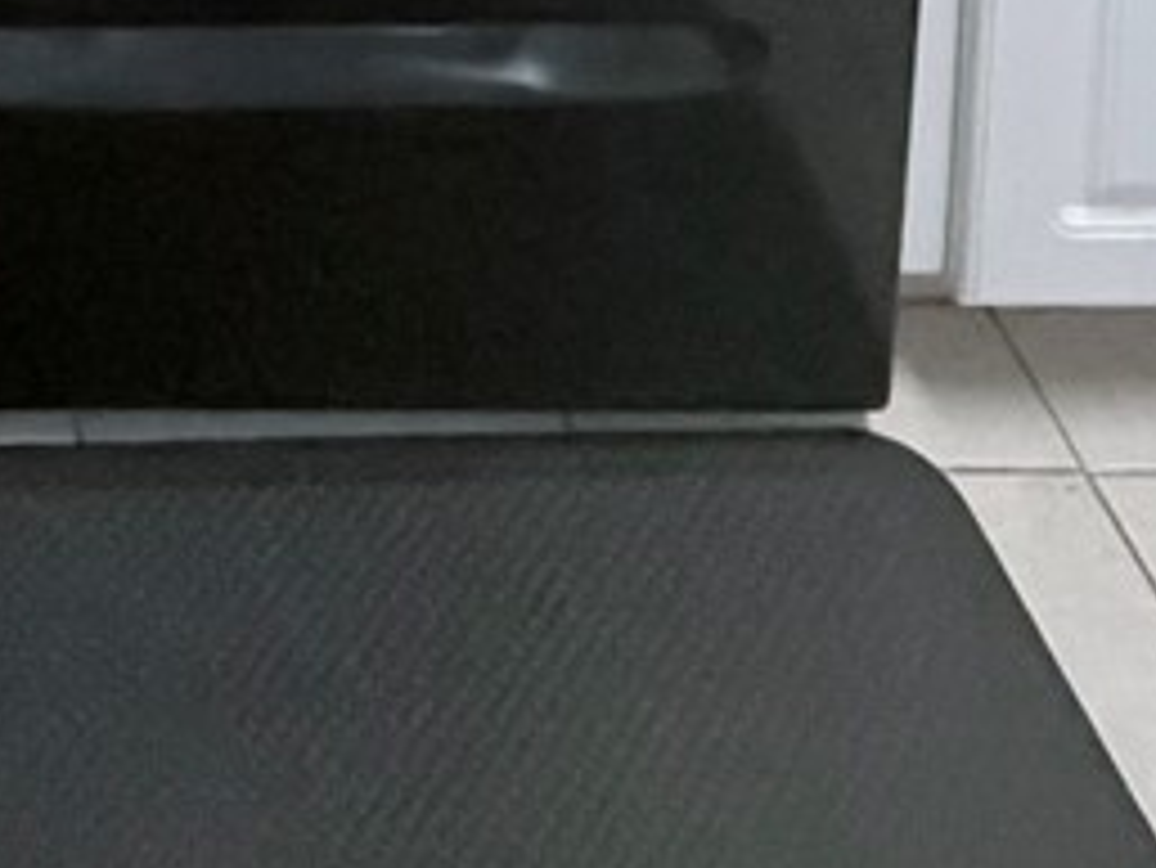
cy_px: -1781
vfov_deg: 10.8
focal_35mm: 87
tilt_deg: -5.6
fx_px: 2907
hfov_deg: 20.3
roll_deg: +0.0
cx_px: -396
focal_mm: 2.22
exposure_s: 1/120
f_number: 2.2
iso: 320
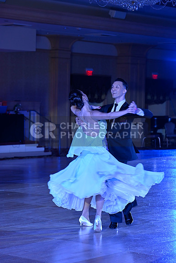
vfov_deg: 18.6
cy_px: 132
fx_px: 806
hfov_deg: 12.5
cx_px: 88
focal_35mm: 110
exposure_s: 1/200
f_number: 4
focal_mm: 110
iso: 1600
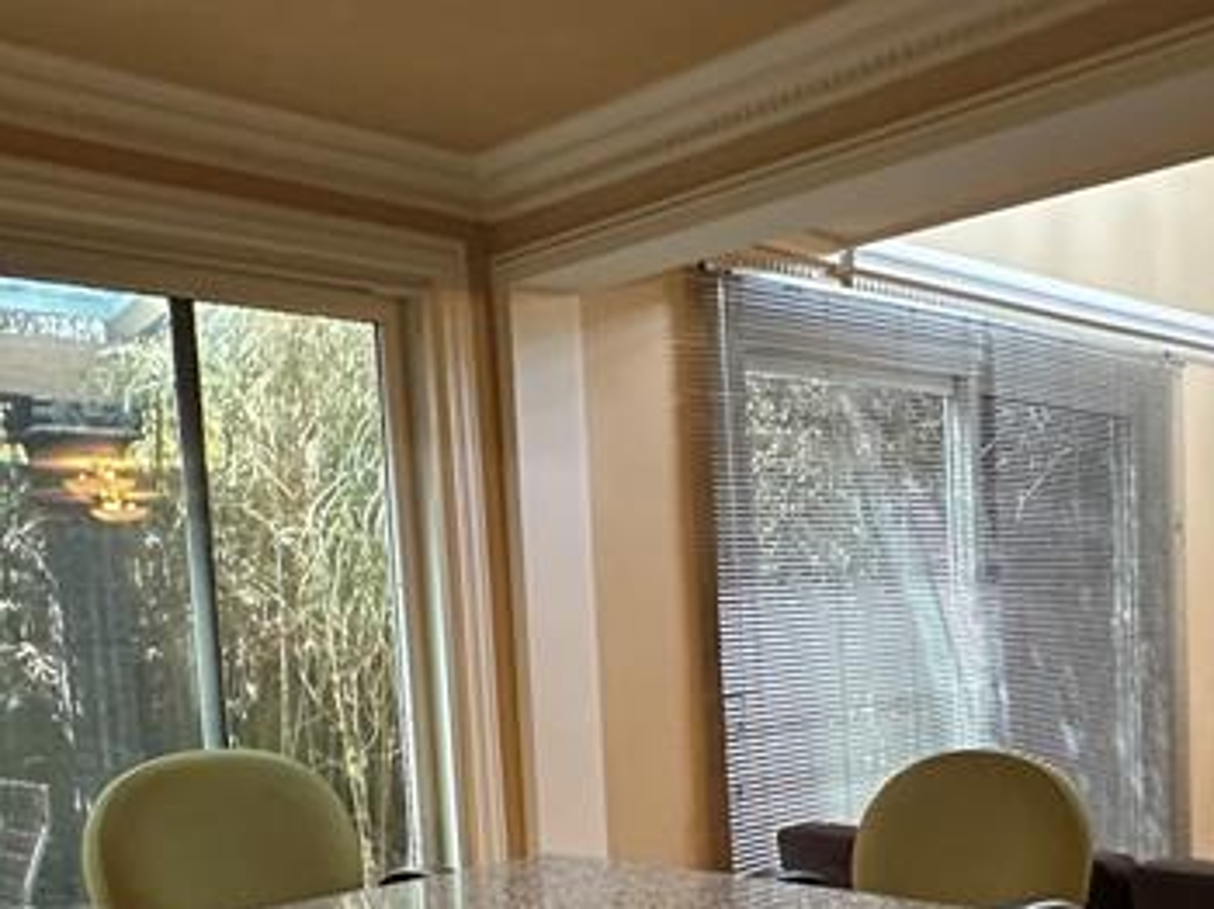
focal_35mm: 41
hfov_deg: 45.0
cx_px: 829
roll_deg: +3.0
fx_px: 1437
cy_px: 722
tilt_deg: -3.8
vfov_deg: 34.1
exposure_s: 1/60
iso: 640
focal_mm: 2.22
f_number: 2.2
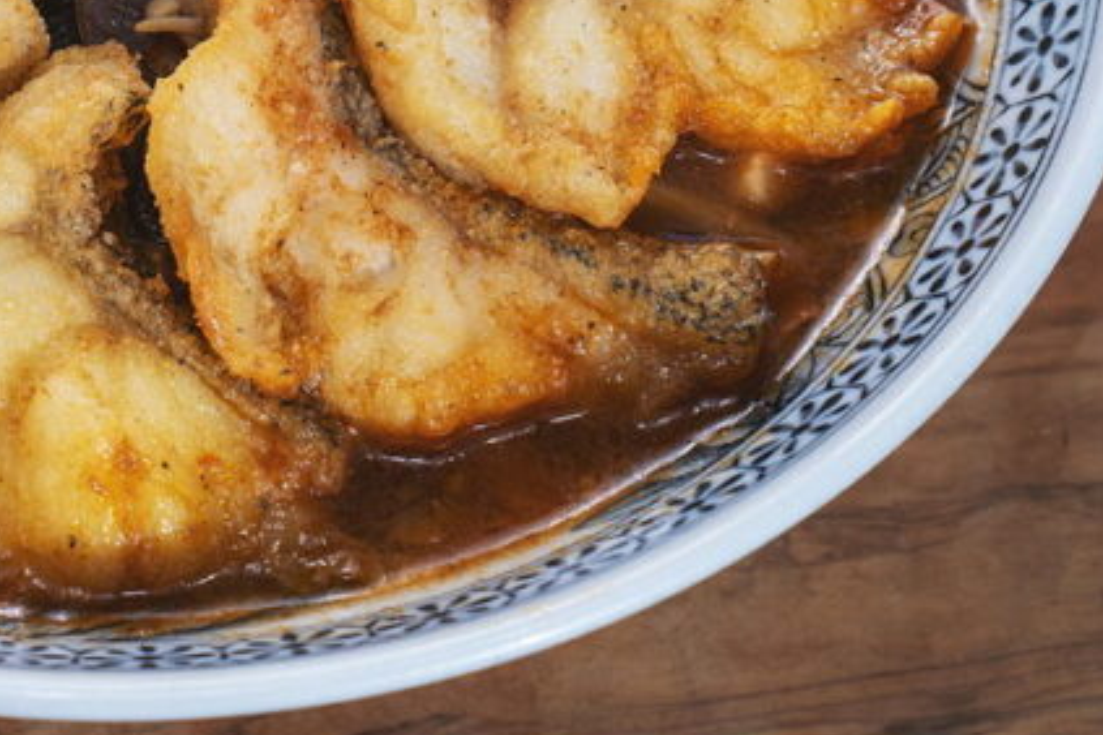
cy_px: -66
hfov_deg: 16.1
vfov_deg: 10.7
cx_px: 112
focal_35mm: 126
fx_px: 3860
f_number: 8
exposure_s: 1/200
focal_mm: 52
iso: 200
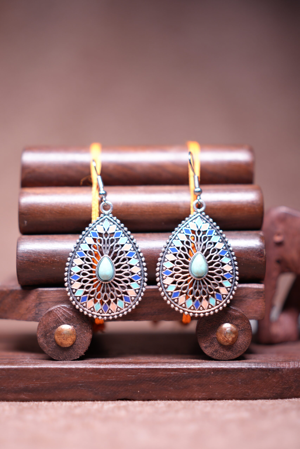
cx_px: 150
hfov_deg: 26.0
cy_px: 224
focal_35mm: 52
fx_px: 650
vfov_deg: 38.2
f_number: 1.4
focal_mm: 35
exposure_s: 1/100
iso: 100
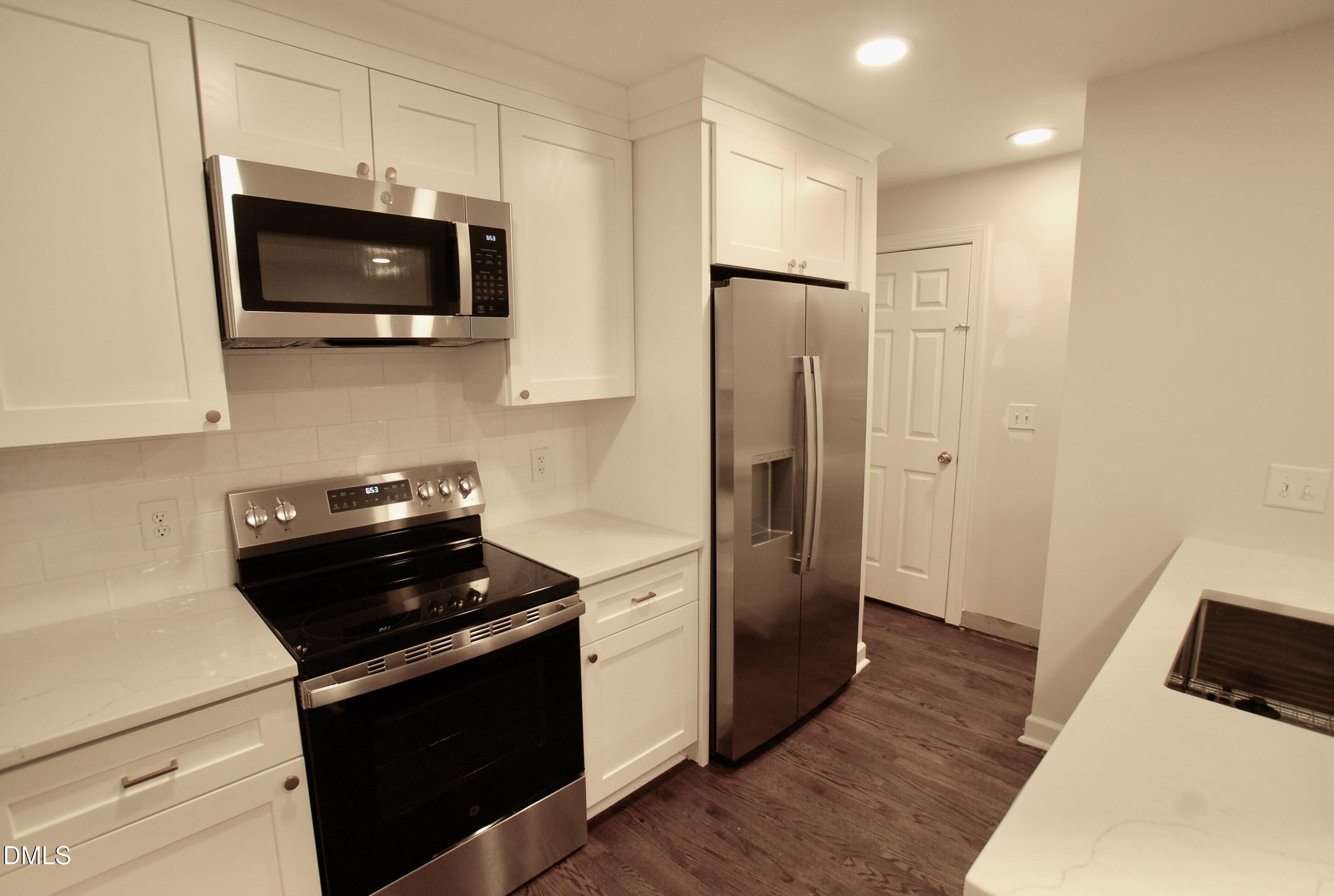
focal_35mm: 16
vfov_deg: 72.3
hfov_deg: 94.9
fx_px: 613
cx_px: 667
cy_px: 448
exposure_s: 1/30
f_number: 4.5
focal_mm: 11
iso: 320
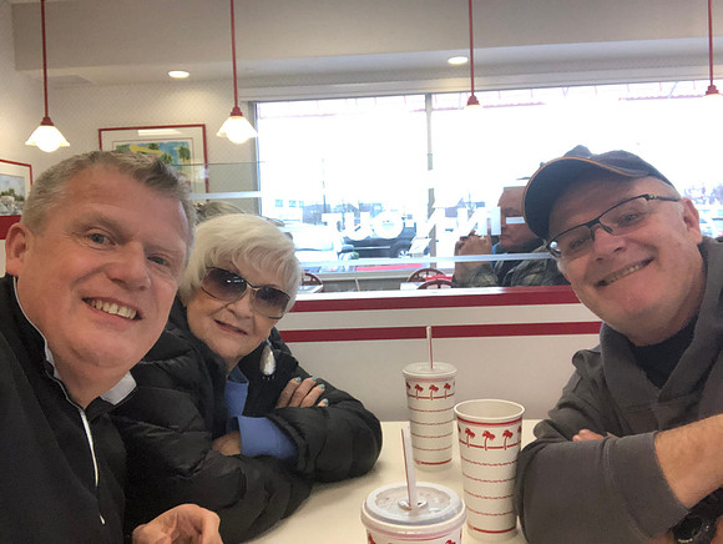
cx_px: 362
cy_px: 272
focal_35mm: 32
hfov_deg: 56.8
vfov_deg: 44.2
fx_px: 669
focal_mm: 2.87
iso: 200
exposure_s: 1/120
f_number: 2.2
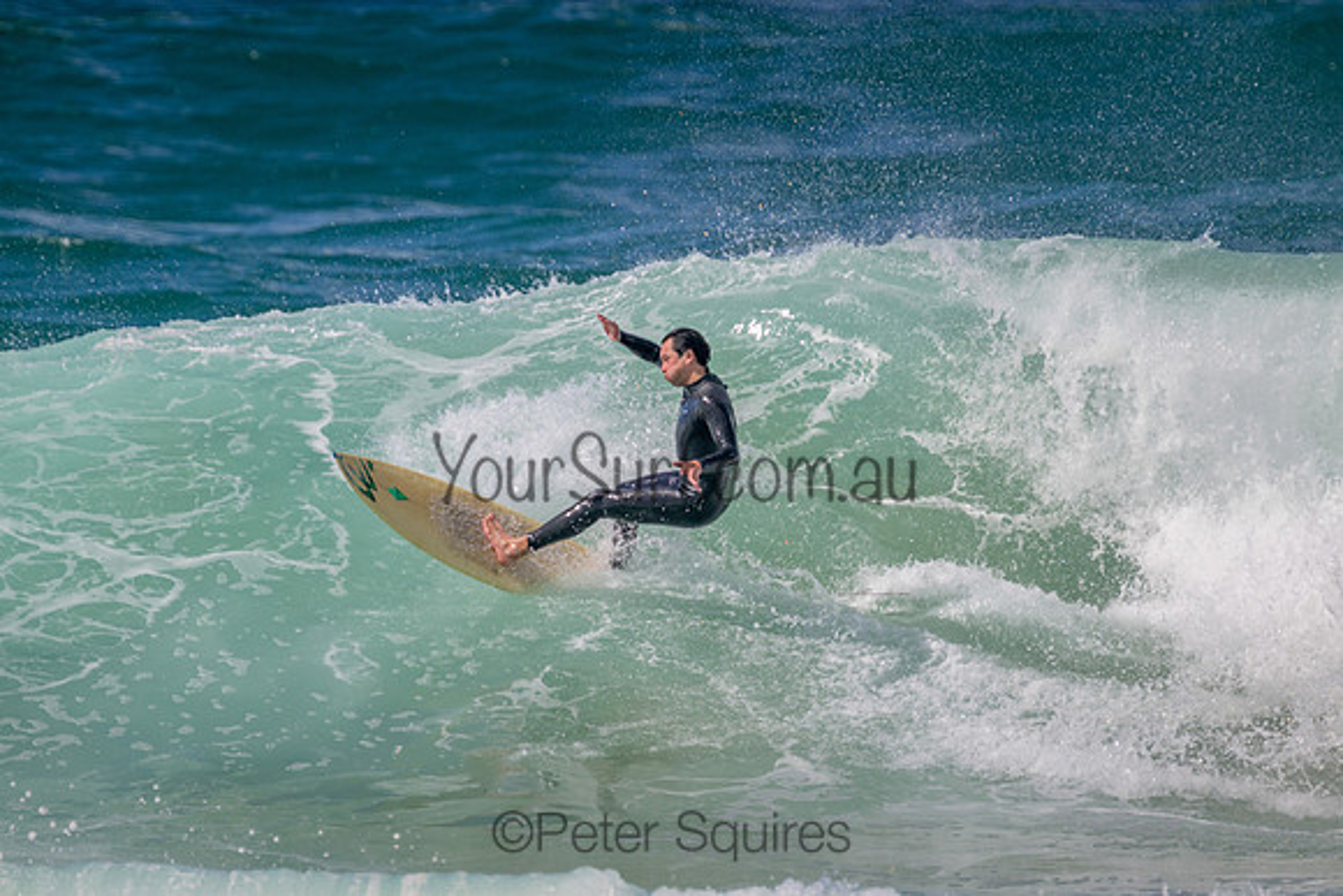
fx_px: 29850
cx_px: 672
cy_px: 448
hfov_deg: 2.6
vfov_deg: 1.7
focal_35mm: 800
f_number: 11
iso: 360
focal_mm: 800
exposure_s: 1/1250
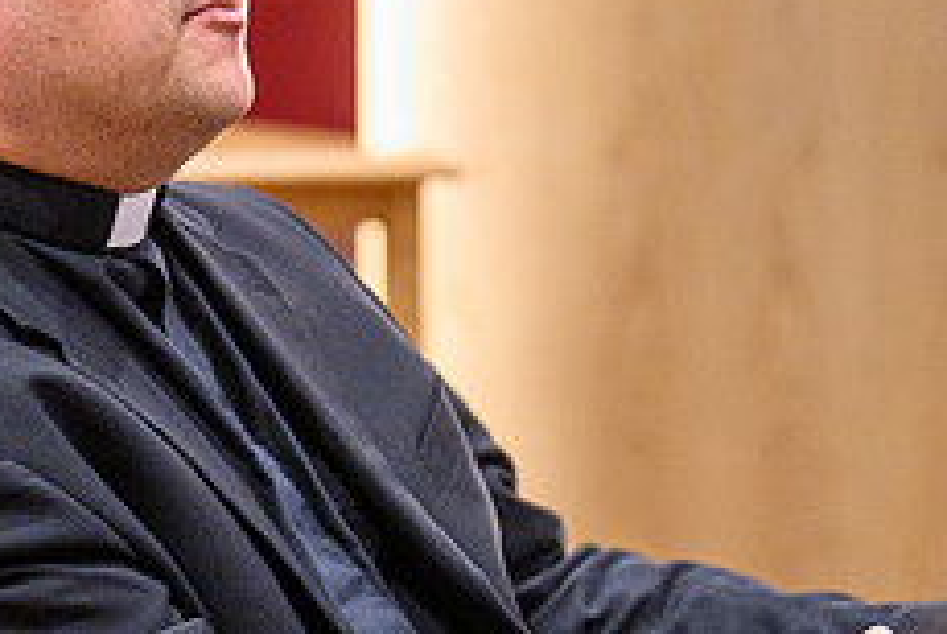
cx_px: 235
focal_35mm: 345
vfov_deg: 4.0
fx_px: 9087
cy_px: 311
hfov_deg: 6.0
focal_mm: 133
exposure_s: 1/125
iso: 5000
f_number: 2.8
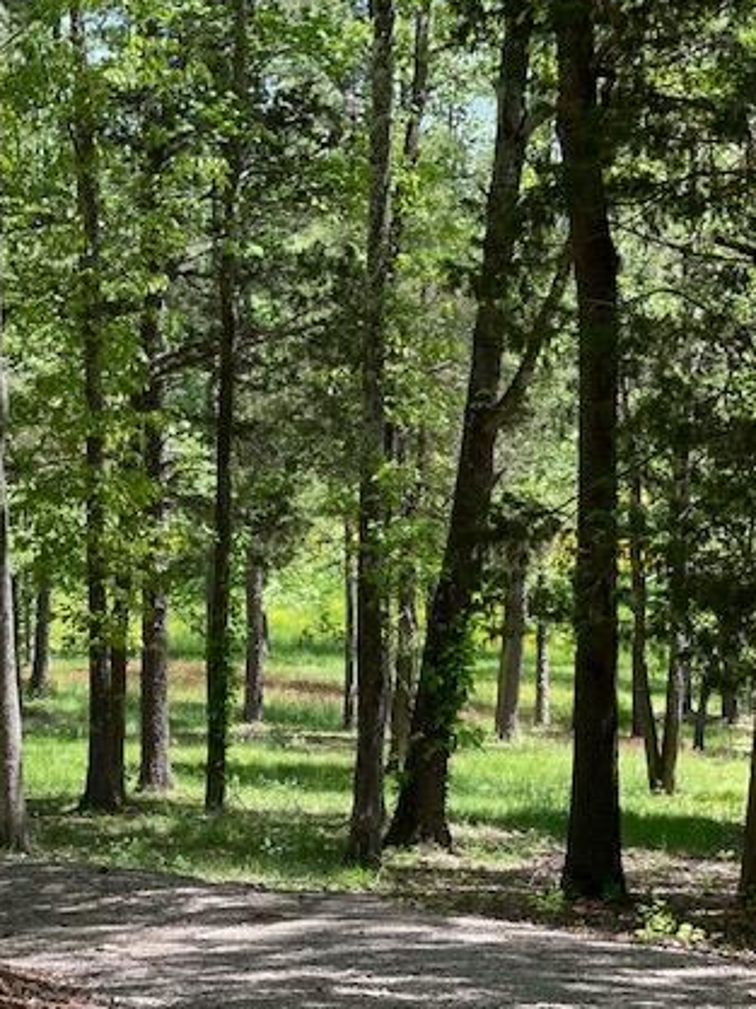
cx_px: 109
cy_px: 546
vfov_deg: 20.0
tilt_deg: -5.8
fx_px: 2857
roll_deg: +0.8
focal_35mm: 98
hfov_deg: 14.9
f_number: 2.2
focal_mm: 7.5
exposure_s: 1/145
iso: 20
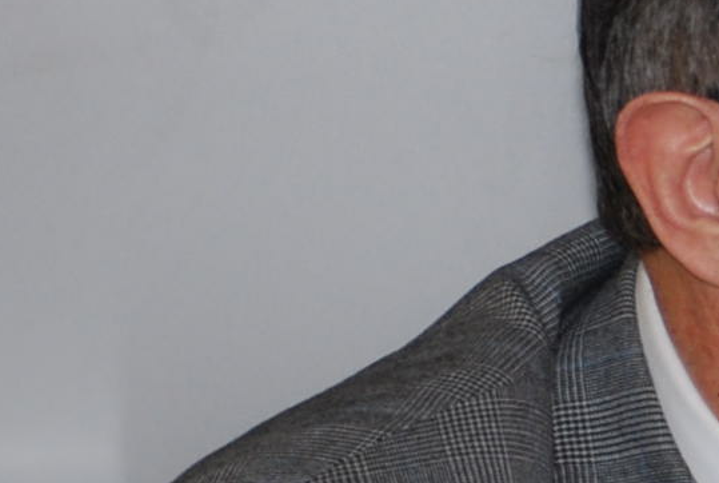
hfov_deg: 3.8
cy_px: 330
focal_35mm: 532
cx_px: 1667
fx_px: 10649
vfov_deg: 2.6
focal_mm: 66
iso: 250
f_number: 5.3
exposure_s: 1/60
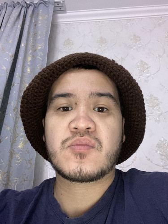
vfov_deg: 60.0
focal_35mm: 30
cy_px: 112
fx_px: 194
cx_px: 84
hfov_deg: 46.8
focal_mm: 2.71
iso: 250
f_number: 2.2
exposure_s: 1/25
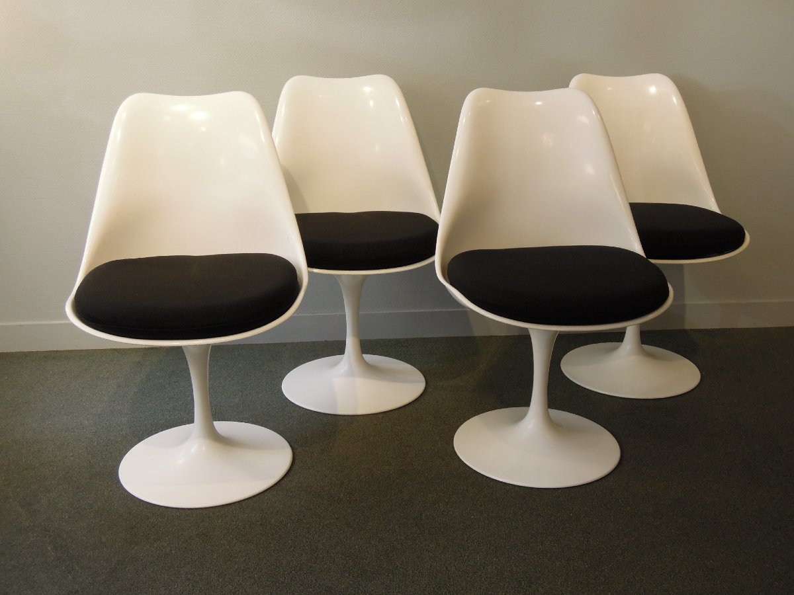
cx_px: 397
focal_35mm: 40
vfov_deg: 36.0
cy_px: 298
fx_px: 917
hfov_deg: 46.8
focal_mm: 7.2
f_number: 3.3
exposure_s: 1/50
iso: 180
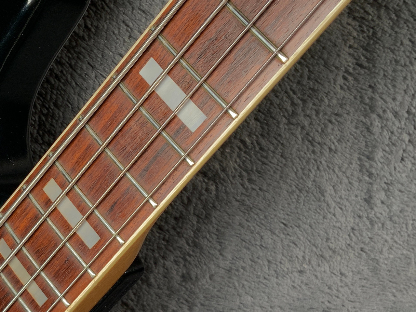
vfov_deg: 23.9
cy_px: 203
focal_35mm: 61
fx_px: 733
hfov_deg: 31.1
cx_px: 98
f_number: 1.8
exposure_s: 1/156
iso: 25
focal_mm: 3
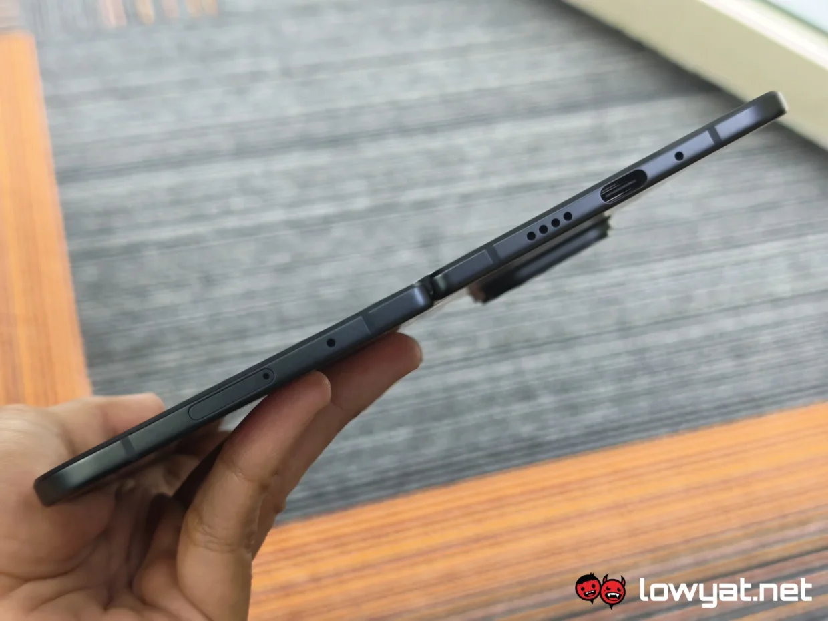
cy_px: 310
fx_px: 1100
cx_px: 414
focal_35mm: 46
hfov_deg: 41.2
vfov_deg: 31.5
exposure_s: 1/50
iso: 160
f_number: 1.6
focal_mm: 5.4
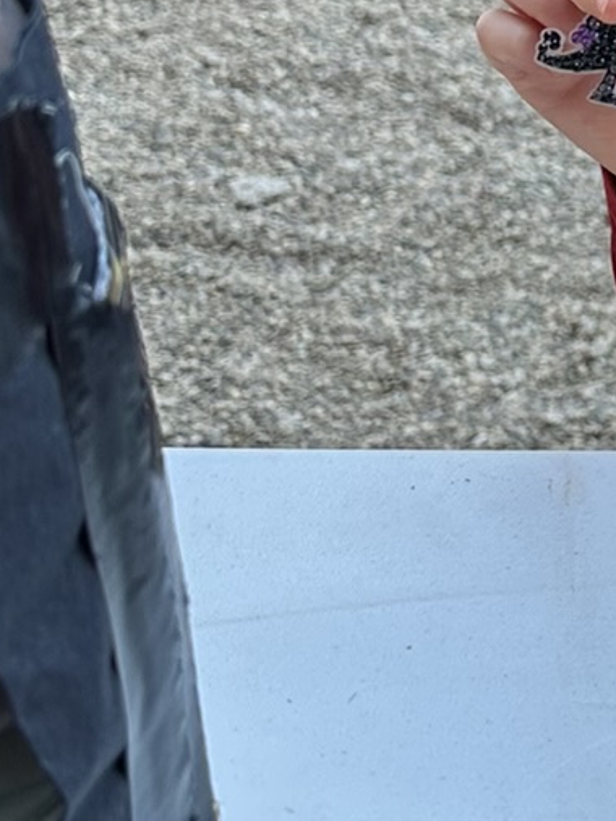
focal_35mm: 97
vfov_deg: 20.0
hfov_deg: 13.4
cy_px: 146
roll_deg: -1.3
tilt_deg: -24.9
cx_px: 1169
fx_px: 2302
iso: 64
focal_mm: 6.86
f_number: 1.78
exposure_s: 1/120
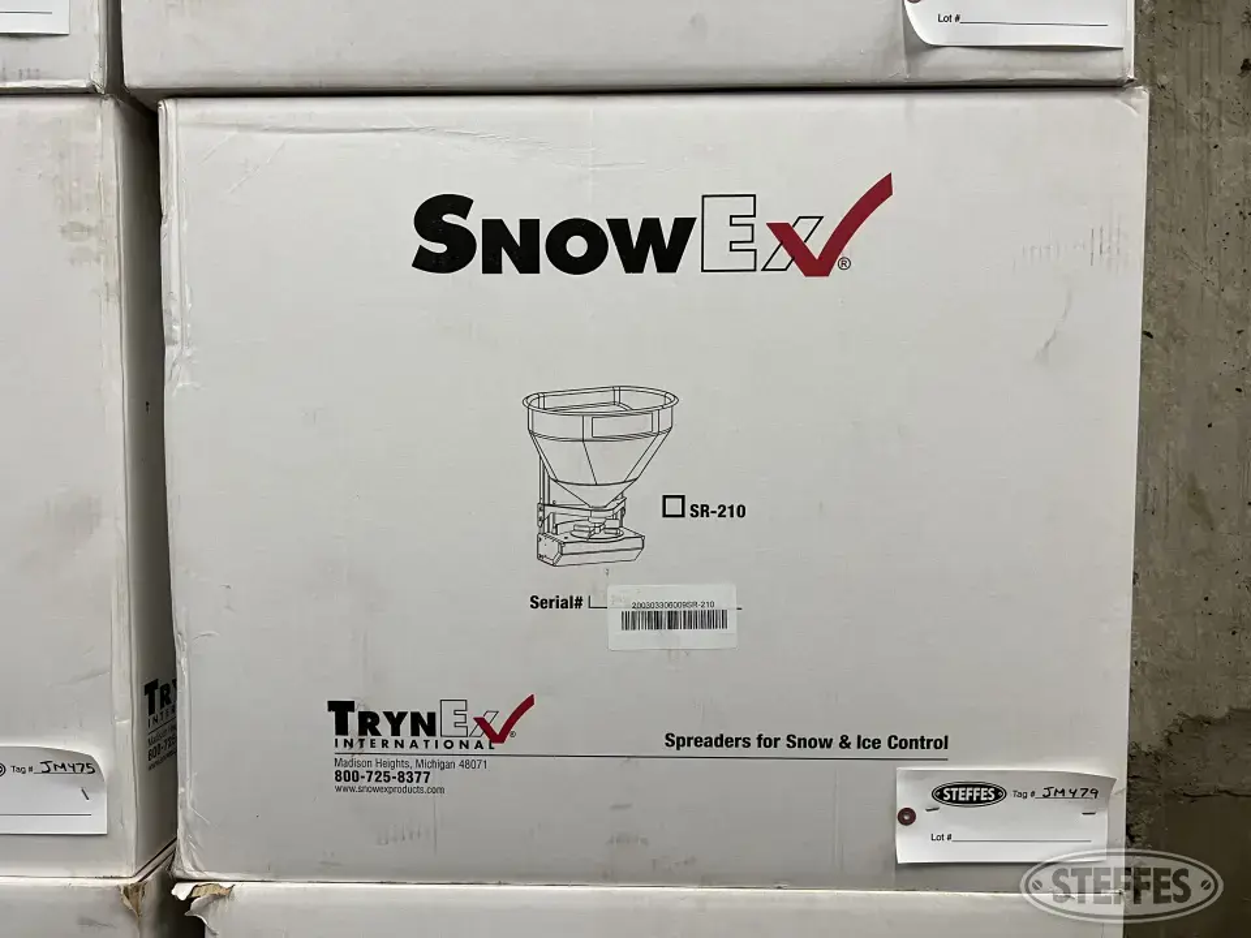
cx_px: 626
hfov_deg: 67.3
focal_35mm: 26
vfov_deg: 53.1
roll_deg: +1.4
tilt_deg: -1.8
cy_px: 469
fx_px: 940
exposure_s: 1/60
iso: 125
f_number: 1.5
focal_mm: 5.7
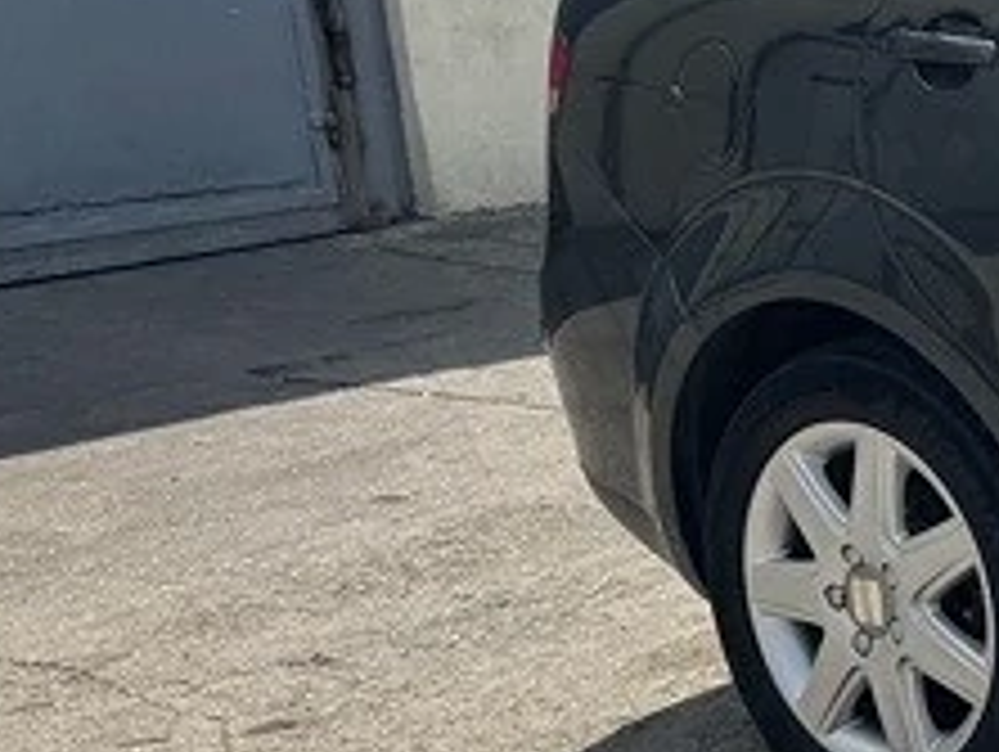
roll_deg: +4.3
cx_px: 2146
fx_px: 3120
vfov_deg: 13.7
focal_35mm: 108
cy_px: 324
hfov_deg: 14.3
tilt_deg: -8.7
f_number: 1.78
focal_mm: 6.76
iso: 80
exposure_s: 1/4049
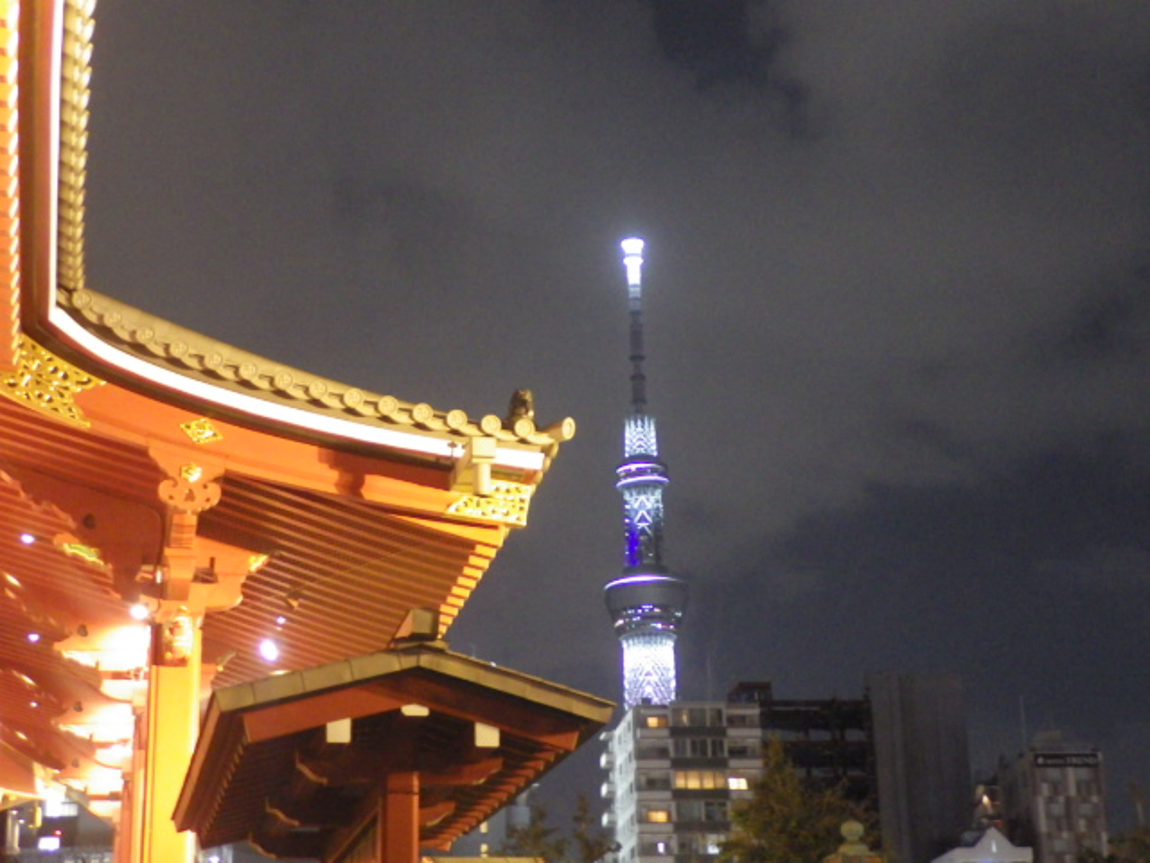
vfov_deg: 23.7
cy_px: 432
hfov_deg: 31.2
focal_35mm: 62
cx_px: 575
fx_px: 2060
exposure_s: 1/4
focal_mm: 11
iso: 1600
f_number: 3.6
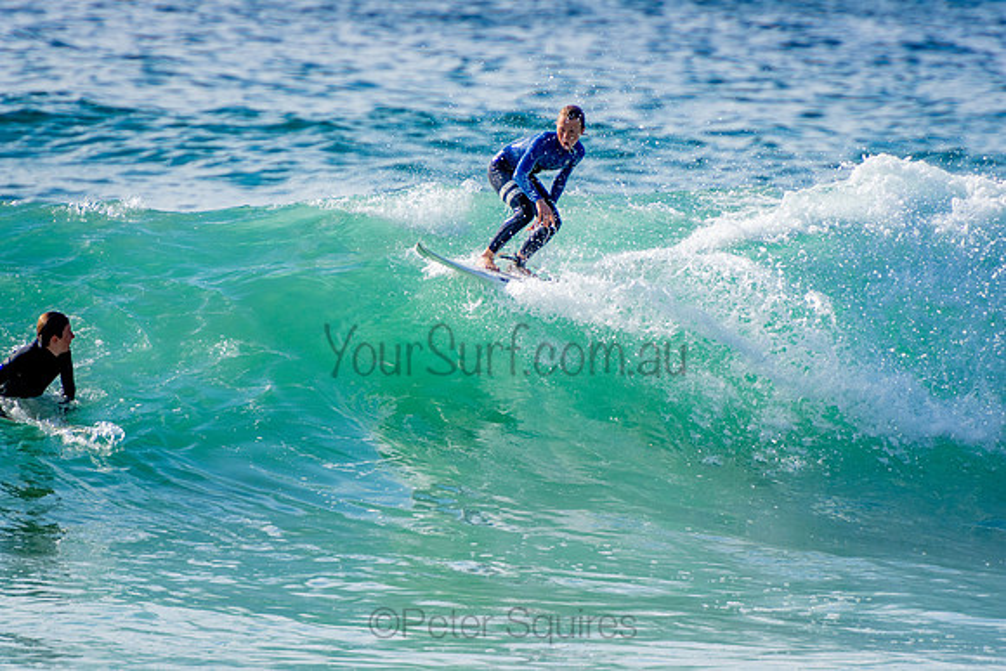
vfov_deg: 2.3
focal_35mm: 600
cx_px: 503
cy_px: 336
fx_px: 16770
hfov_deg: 3.4
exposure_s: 1/2000
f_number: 5.6
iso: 360
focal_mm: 400
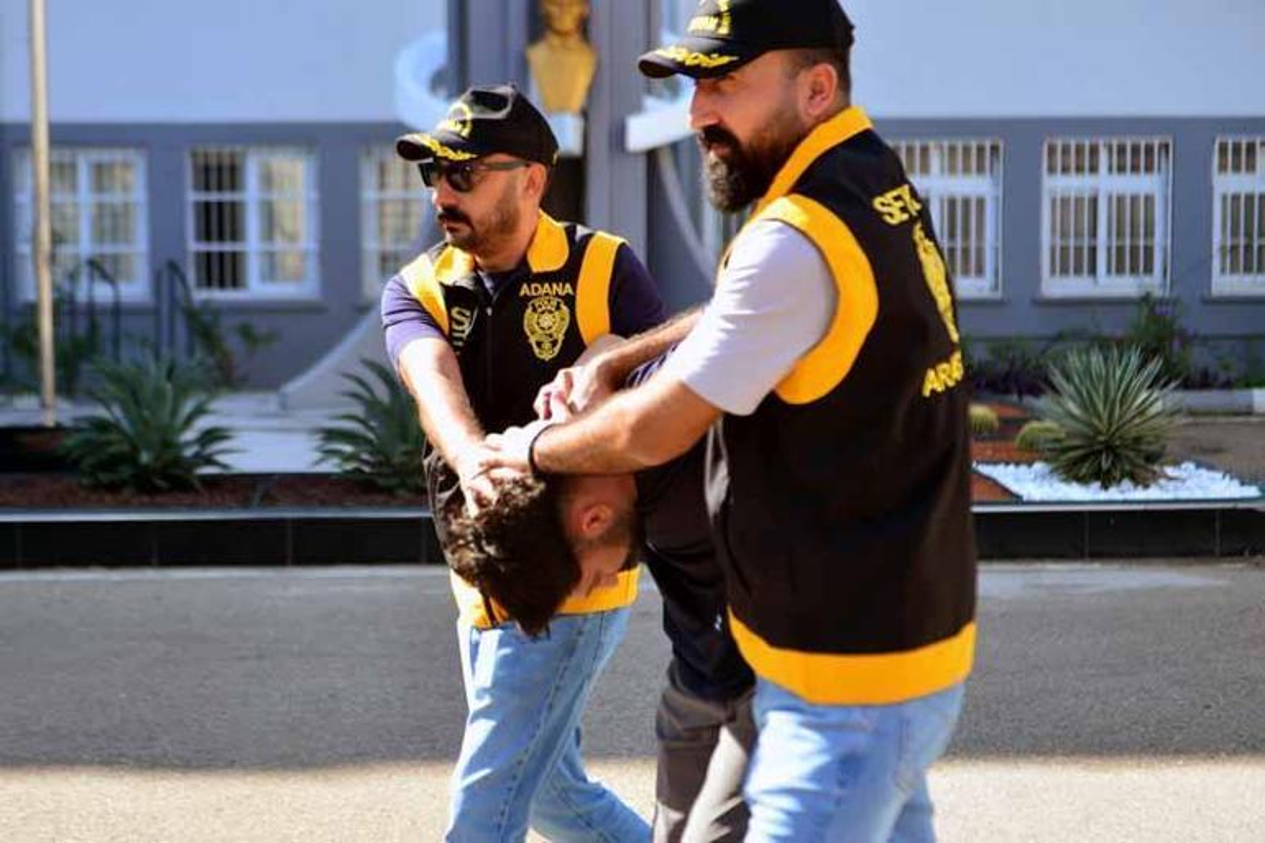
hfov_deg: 39.6
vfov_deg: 27.0
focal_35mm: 50
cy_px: 422
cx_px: 632
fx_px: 1756
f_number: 2.8
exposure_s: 1/800
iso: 200
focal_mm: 50
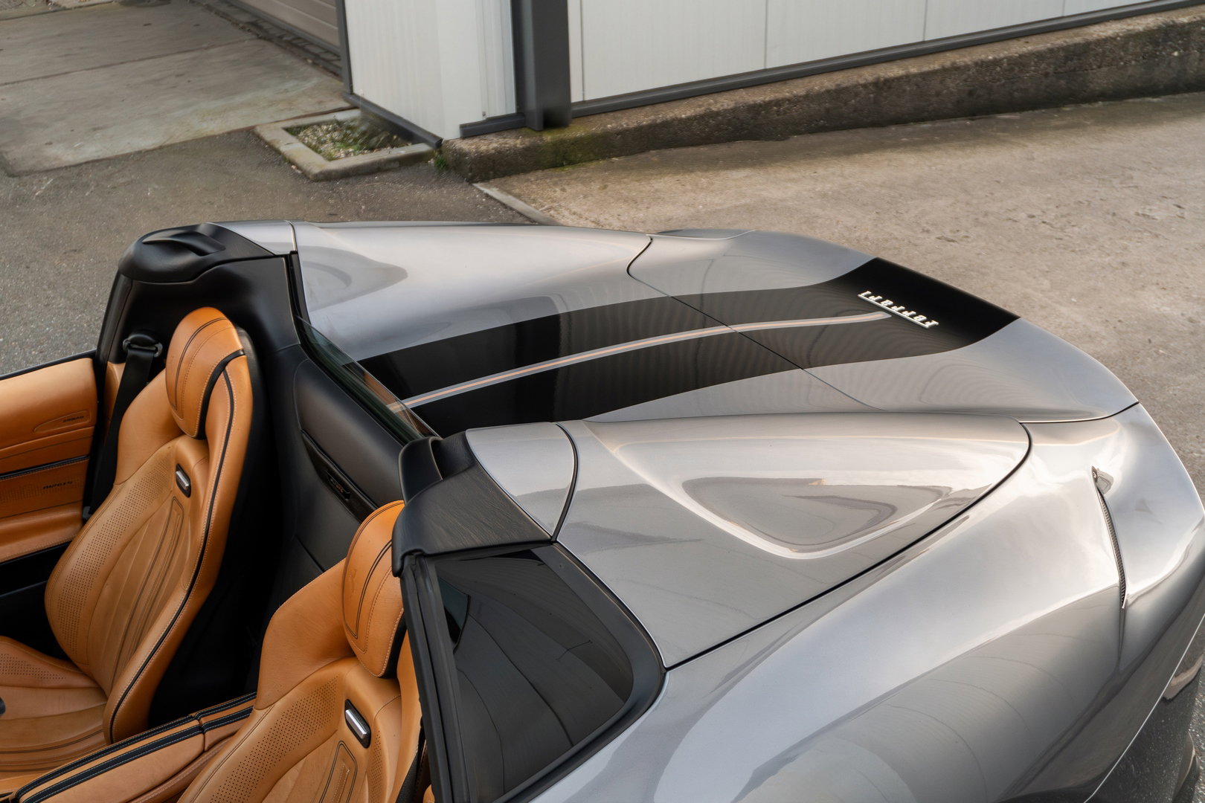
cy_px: 402
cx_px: 602
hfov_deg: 46.4
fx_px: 1406
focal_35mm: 42
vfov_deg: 31.9
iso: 1000
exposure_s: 1/160
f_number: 4.5
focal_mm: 28
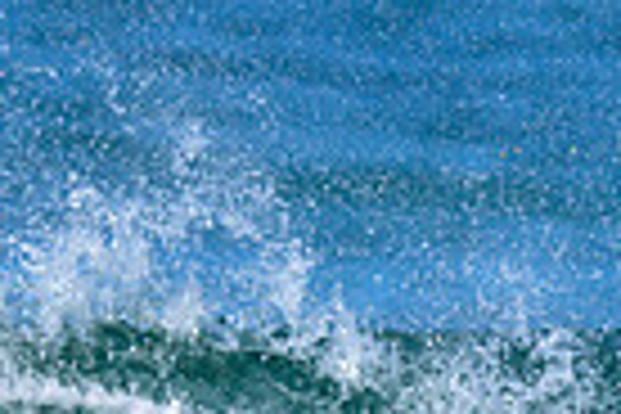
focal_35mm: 4607
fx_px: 79465
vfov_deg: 0.3
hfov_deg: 0.4
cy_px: 571
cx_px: 382
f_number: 6.3
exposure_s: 1/2000
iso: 250
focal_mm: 800
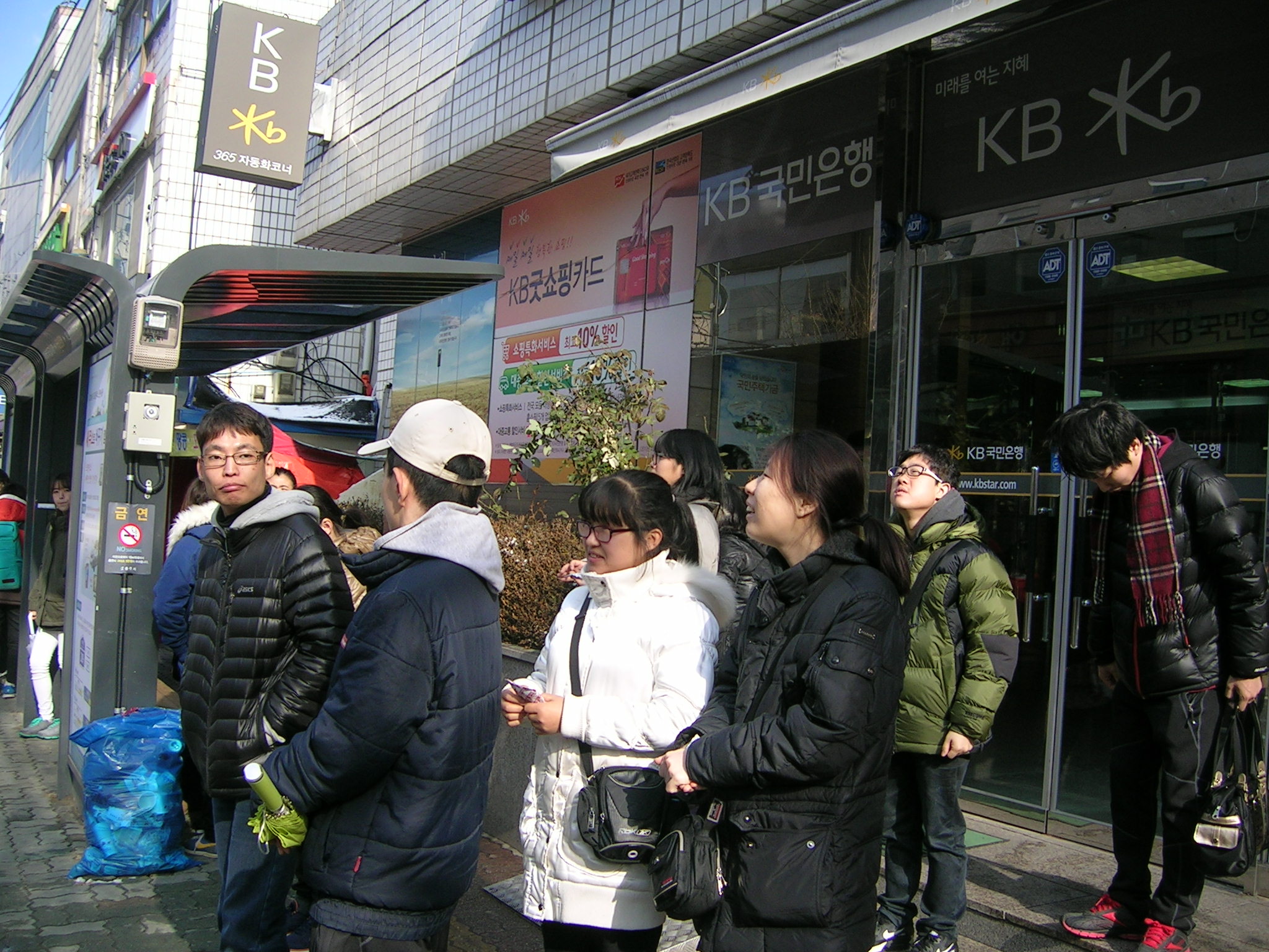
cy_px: 476
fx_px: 1283
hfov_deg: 52.6
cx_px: 634
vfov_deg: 40.7
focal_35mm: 35
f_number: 2.8
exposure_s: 1/520
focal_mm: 5.4
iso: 50
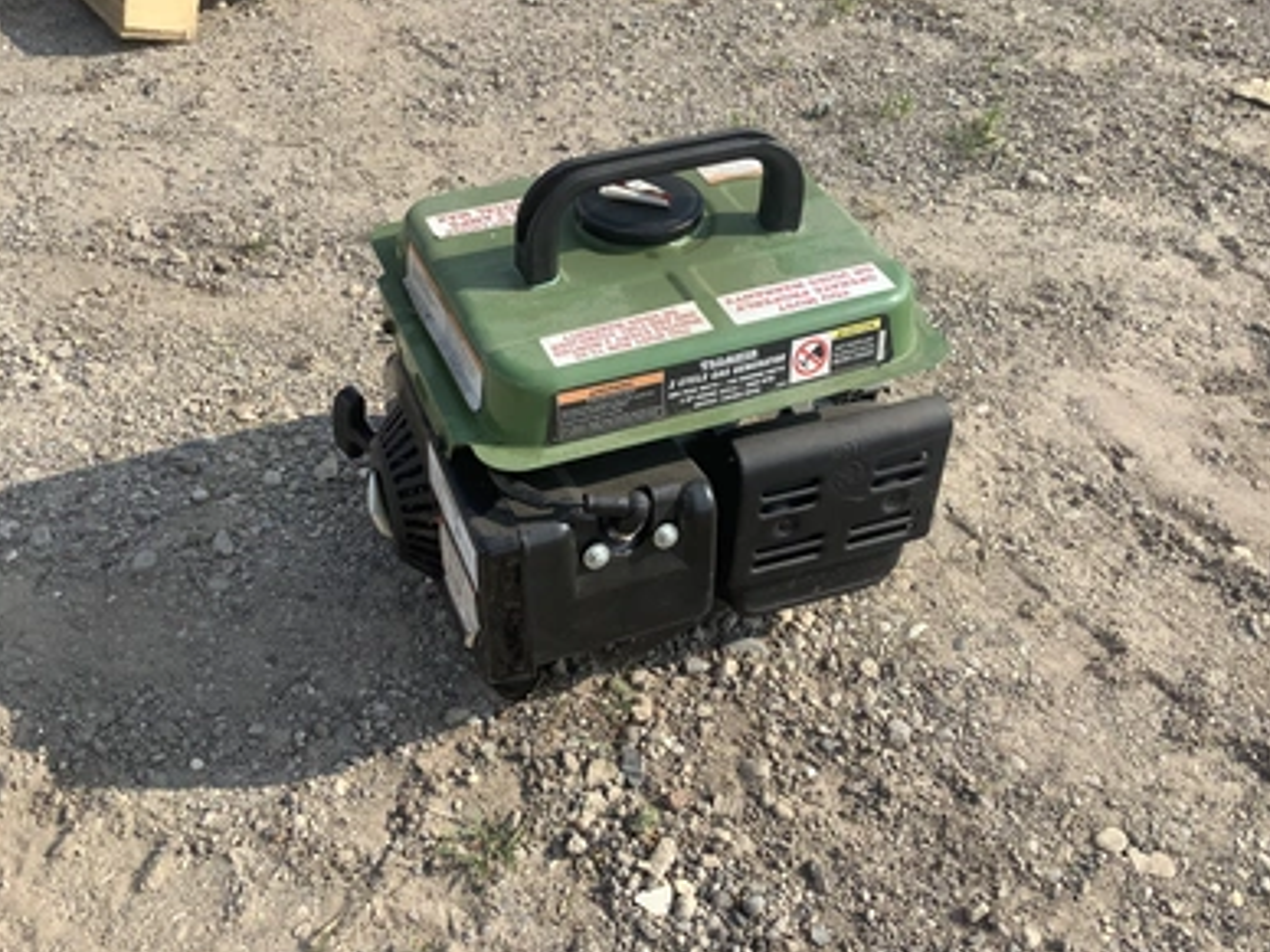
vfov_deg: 44.2
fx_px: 1174
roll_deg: +0.7
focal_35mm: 32
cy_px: 474
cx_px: 632
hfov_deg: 56.8
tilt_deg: -42.0
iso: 25
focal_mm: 3.3
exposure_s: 1/1235
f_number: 2.4
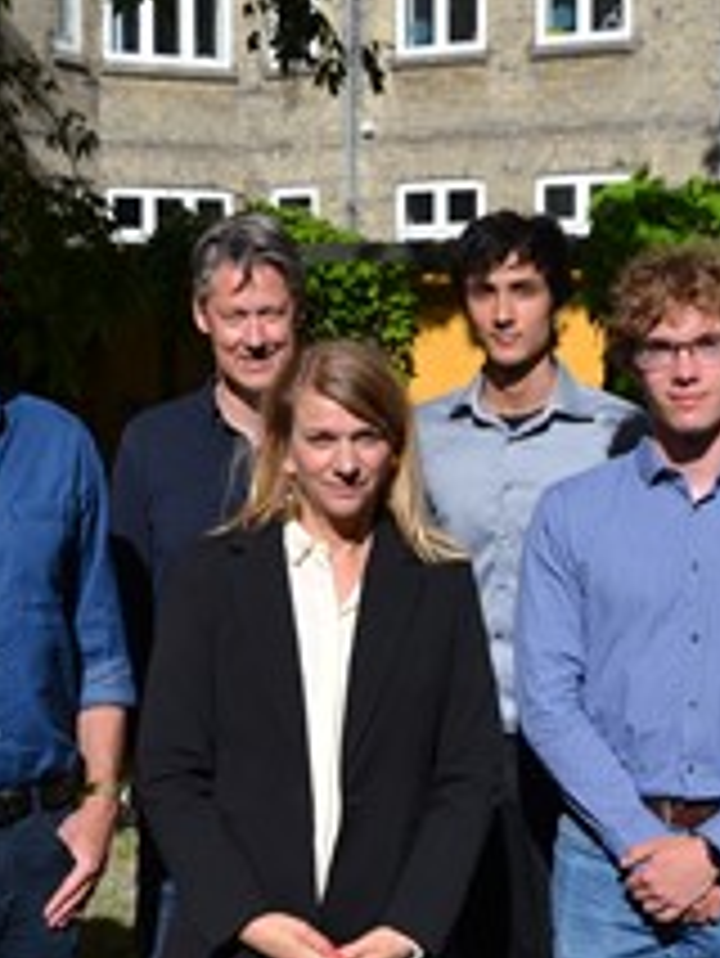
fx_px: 1971
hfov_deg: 20.7
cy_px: 632
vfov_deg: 27.2
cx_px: 351
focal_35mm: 71
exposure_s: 1/320
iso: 100
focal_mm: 21
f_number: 9
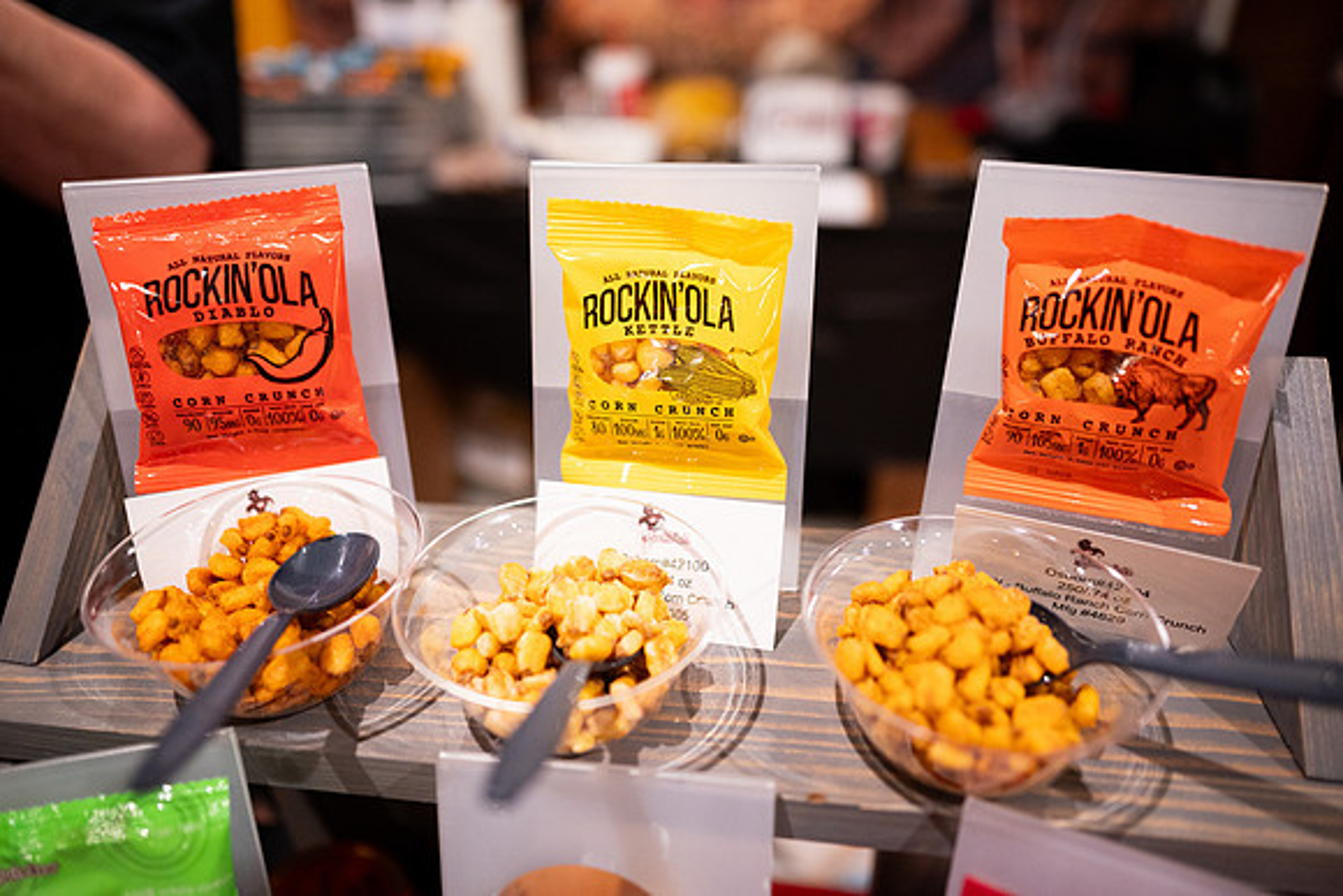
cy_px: 448
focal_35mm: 24
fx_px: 896
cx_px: 672
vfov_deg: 53.2
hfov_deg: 73.7
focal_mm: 24
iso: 1250
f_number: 1.8
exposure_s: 1/200
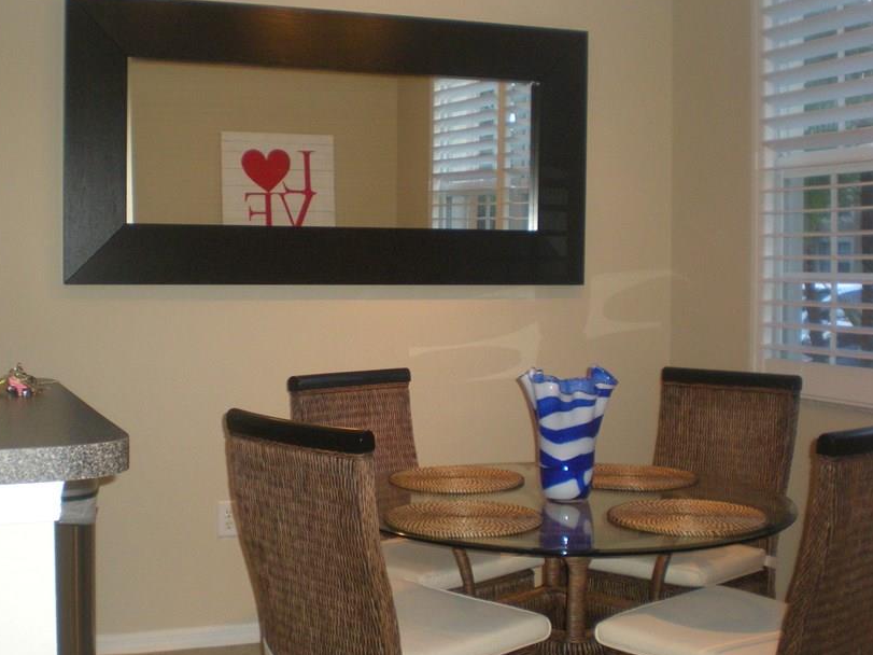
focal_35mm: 48
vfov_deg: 30.2
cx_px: 346
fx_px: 1210
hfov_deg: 39.5
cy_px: 298
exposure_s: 1/60
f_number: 3.1
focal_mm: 6.3
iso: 272
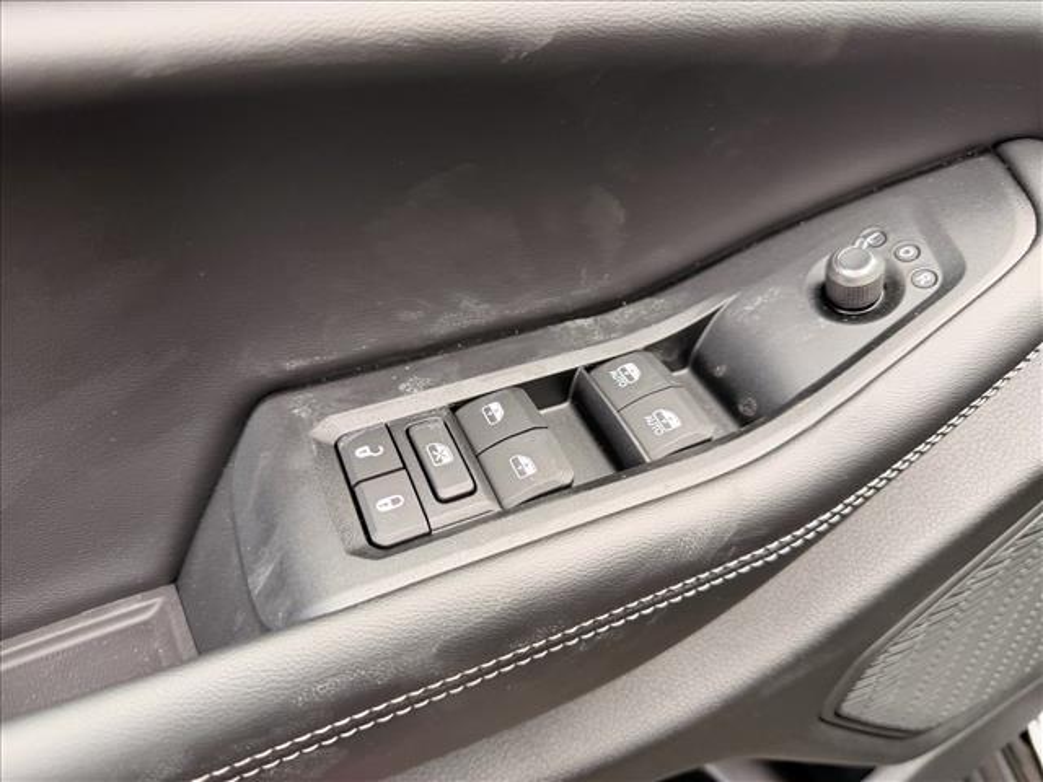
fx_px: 723
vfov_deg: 56.8
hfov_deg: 71.6
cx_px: 522
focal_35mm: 24
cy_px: 391
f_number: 1.78
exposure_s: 1/147
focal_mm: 6.76
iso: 100
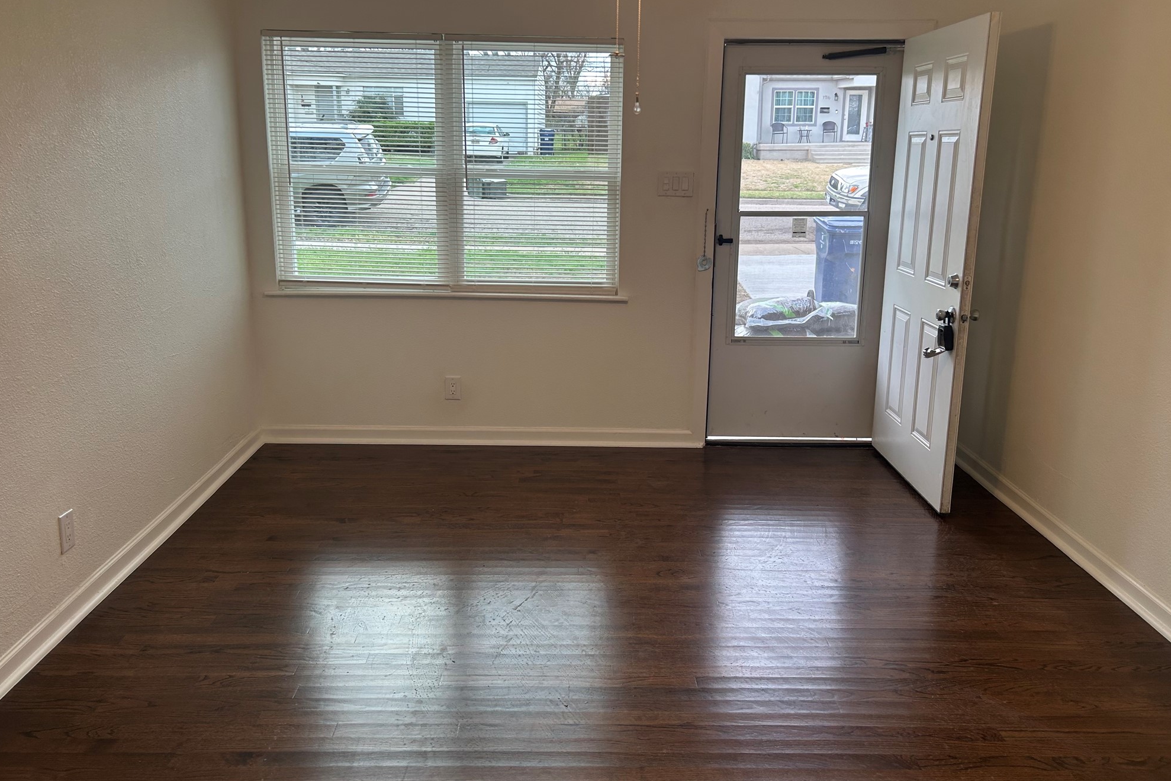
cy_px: 338
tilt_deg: -12.8
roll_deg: -0.6
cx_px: 580
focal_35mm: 28
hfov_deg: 65.5
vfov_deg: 46.3
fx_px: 911
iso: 50
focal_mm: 5.7
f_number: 1.5
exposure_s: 1/120
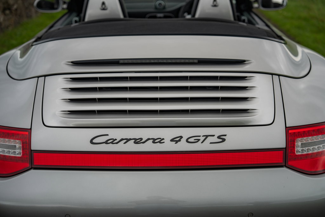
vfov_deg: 25.5
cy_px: 108
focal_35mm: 53
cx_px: 162
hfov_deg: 37.5
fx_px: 479
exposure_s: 1/400
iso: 100
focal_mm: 53
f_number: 2.8
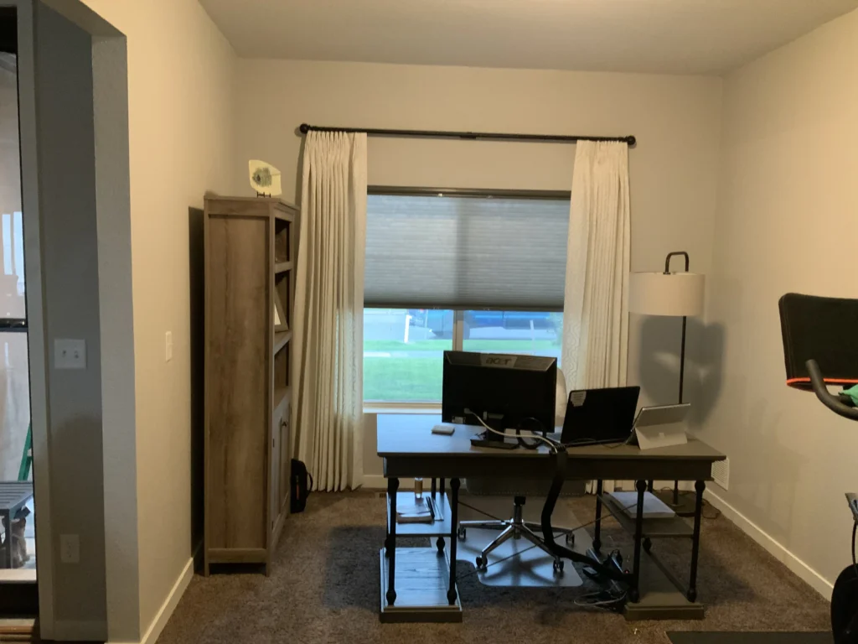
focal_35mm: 29
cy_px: 322
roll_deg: -1.4
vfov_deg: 48.2
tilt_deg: -5.3
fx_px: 719
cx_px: 429
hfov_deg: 61.7
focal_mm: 3
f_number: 1.8
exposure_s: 1/40
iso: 320
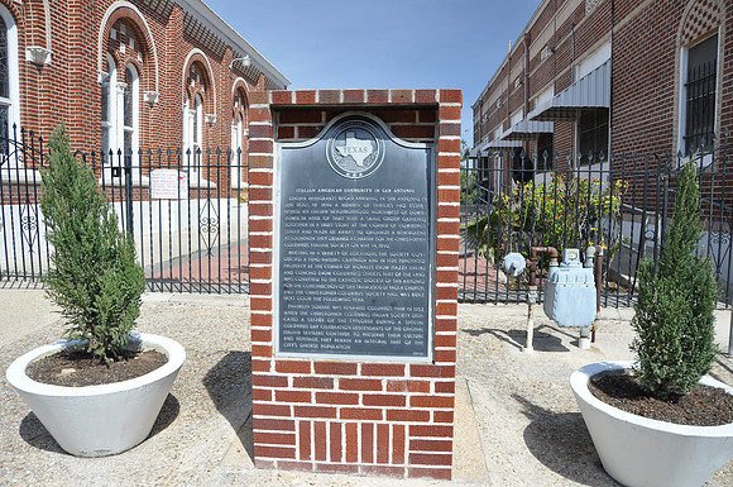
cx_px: 366
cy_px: 244
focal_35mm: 27
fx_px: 549
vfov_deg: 47.8
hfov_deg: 67.5
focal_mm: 18
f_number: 7.1
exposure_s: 1/200
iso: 200
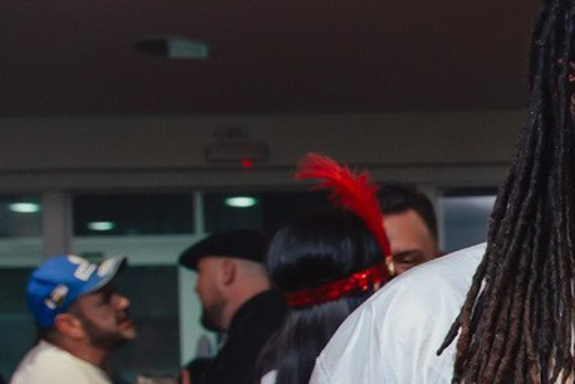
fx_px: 1342
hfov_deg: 21.0
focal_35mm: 84
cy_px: 425
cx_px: 824
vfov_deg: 15.8
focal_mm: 18
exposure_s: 1/60
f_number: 2.8
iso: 500
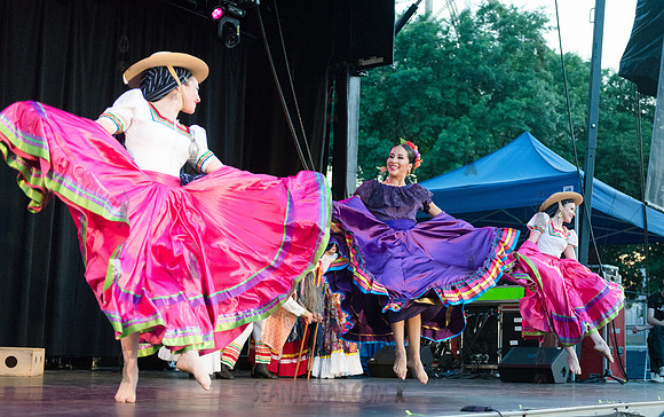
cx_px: 389
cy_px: 260
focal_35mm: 54
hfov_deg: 37.6
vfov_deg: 24.1
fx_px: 973
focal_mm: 45
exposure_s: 1/1250
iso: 4000
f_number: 2.8
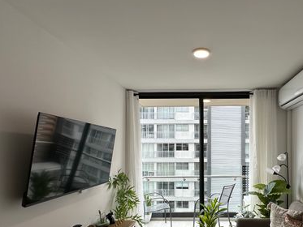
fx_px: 210
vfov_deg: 55.7
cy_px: 151
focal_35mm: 24
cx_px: 206
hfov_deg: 69.2
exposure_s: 1/184
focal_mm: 2.22
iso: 40
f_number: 2.2
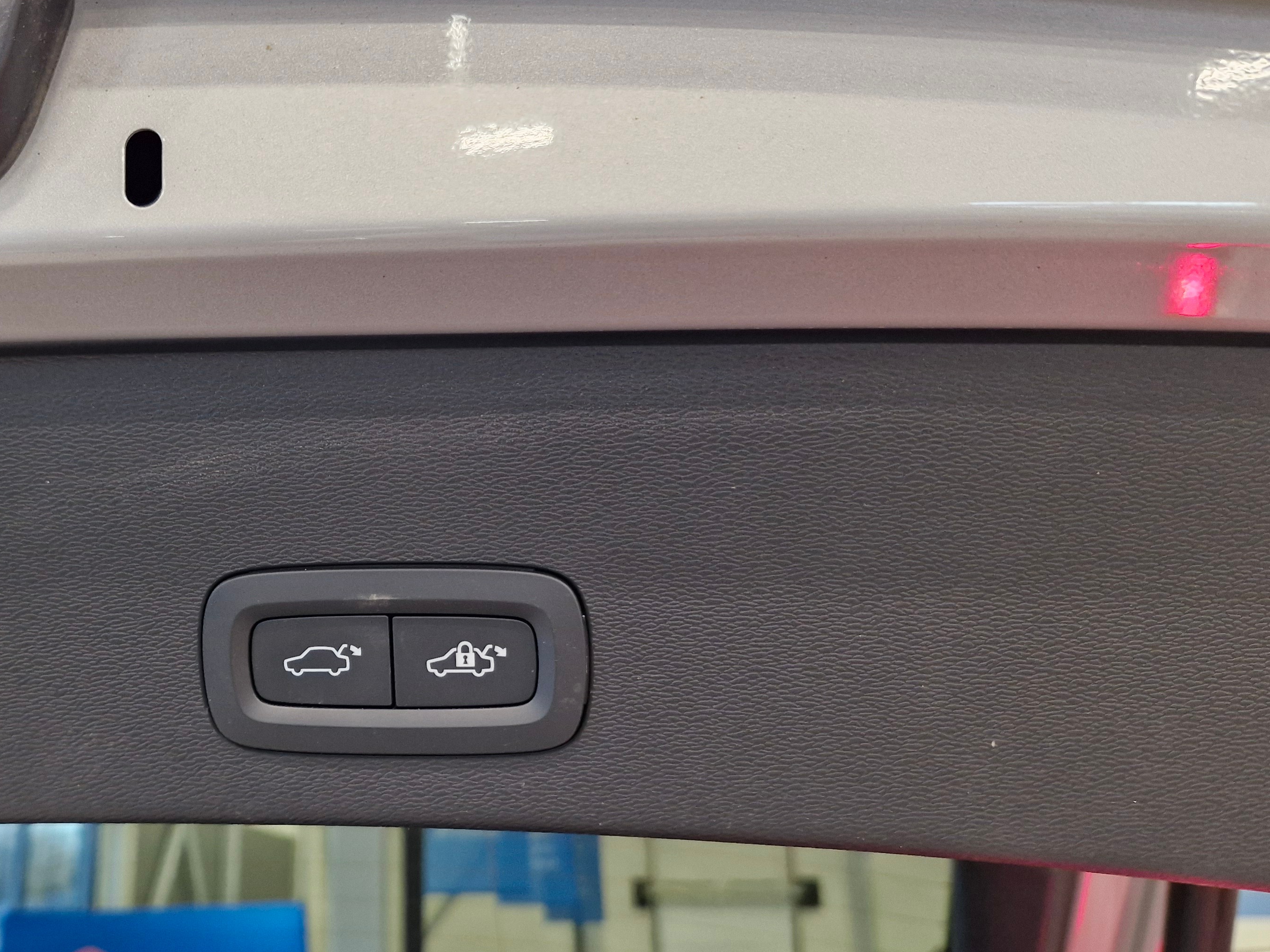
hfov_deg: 52.7
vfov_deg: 41.6
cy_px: 569
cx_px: 400
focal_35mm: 34
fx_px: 1247
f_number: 1.8
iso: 400
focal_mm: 5.54
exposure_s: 1/100
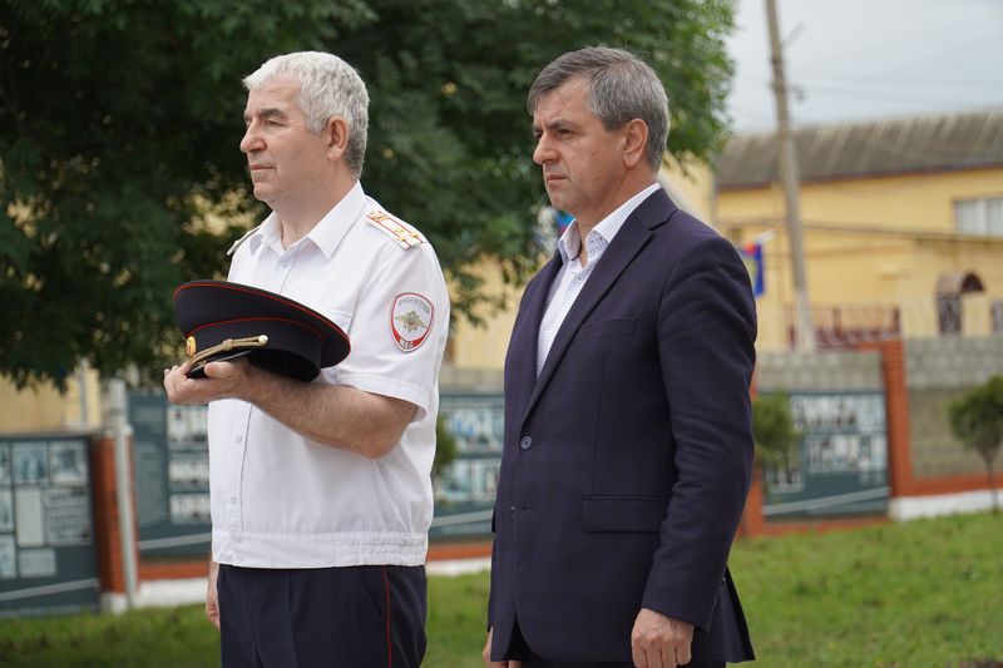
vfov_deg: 10.7
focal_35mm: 128
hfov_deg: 16.1
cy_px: 334
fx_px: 3551
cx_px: 502
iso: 100
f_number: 4.5
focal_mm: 85
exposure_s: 1/320
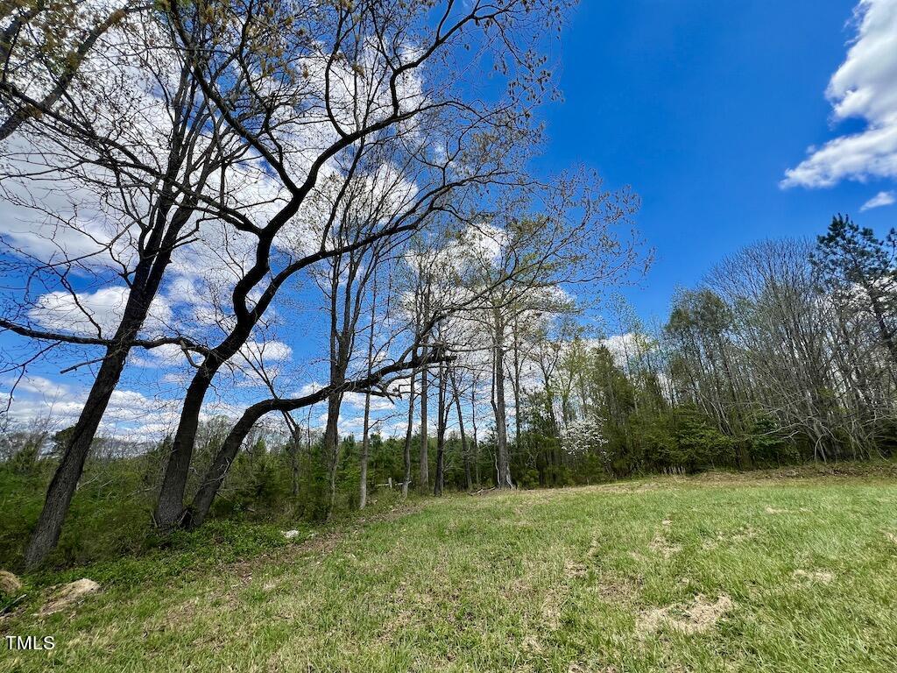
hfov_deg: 106.2
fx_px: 337
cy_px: 336
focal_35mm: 13
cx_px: 448
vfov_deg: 89.9
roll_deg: +1.6
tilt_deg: +19.5
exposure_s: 1/1130
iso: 32
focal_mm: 1.57
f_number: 1.8
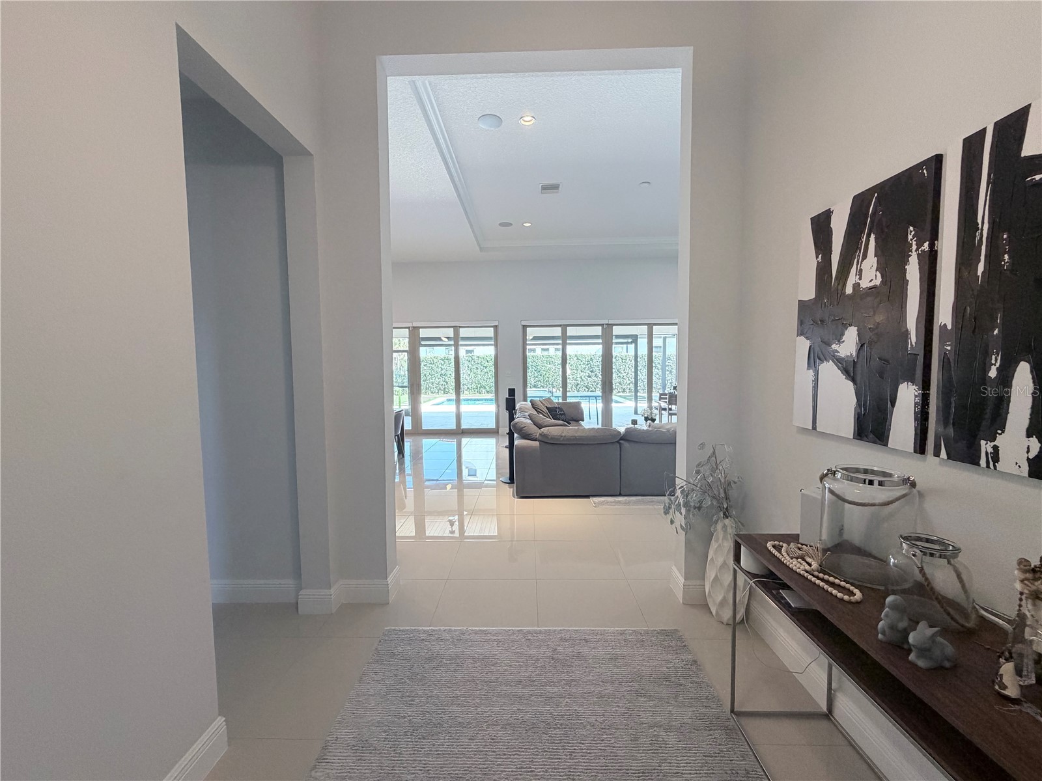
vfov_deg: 85.7
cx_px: 521
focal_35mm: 14
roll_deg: +0.8
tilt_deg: -4.2
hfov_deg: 102.1
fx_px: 421
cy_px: 390
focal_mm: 2.22
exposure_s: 1/120
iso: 250
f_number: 2.2
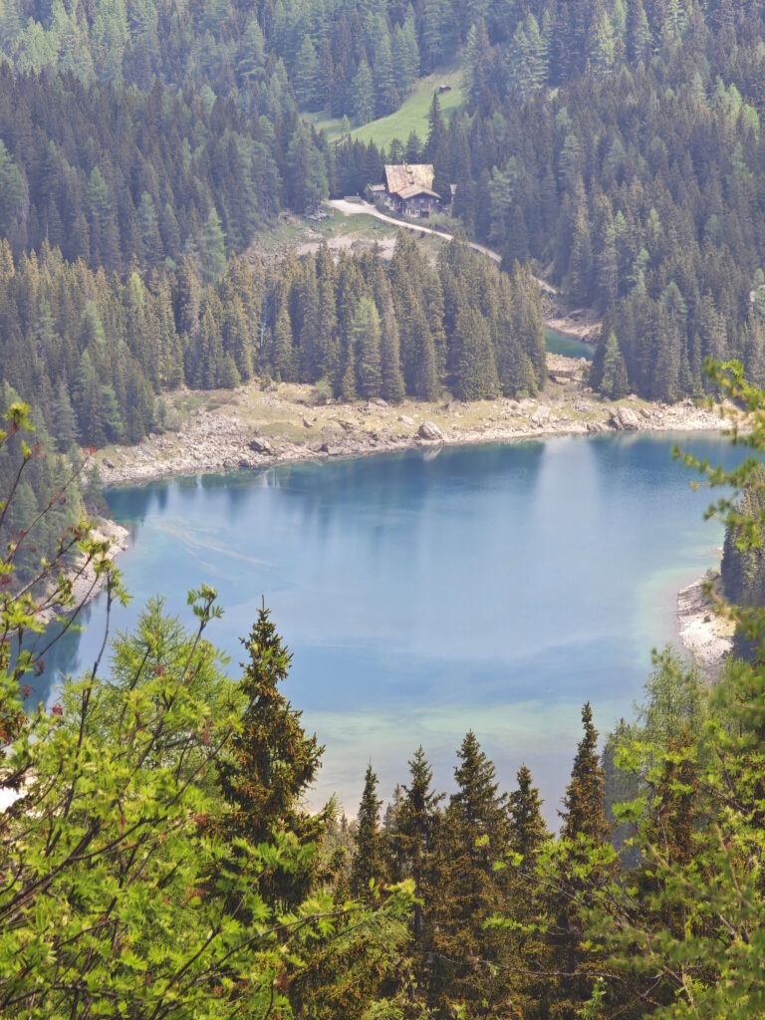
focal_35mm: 240
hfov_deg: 6.2
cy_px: 510
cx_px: 382
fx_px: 7072
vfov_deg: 8.2
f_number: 2.5
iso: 50
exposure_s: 1/283
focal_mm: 19.4
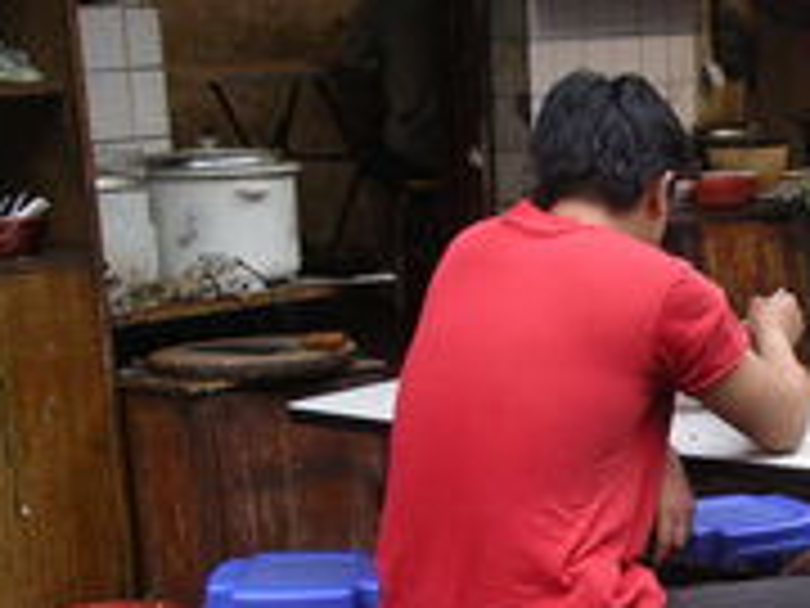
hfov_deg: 19.5
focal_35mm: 97
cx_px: 857
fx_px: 2270
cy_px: 405
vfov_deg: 15.2
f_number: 3
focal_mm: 9.3
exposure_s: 1/46
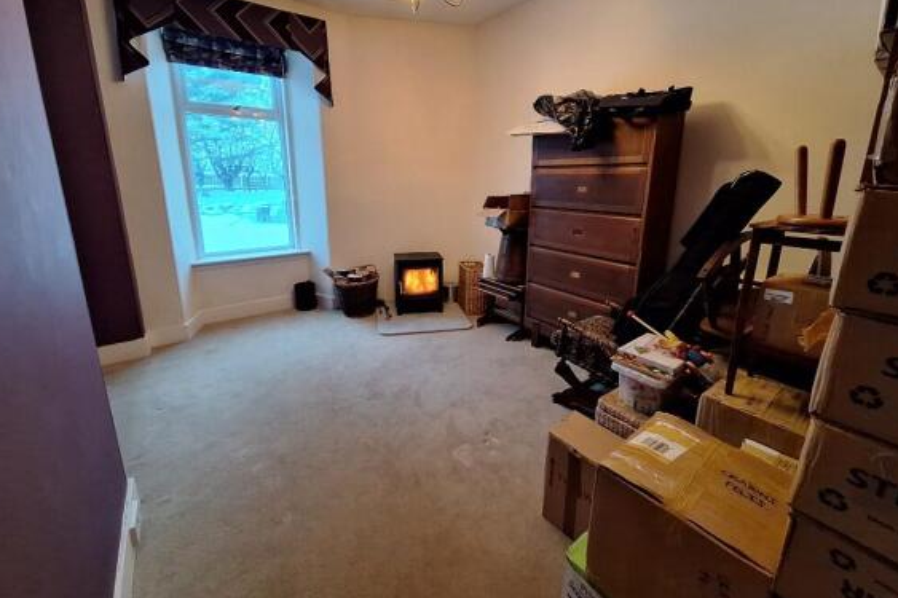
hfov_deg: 104.3
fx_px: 349
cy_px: 258
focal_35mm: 14
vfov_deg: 80.7
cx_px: 439
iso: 200
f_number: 2.2
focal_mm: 1.74
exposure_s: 1/50
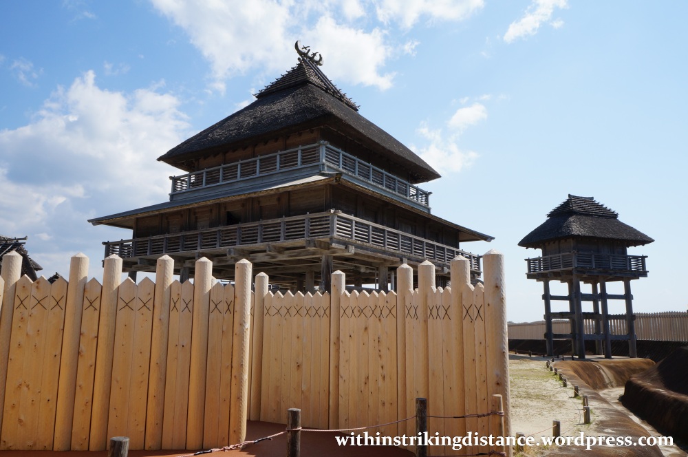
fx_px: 515
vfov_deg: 47.8
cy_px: 228
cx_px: 344
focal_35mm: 27
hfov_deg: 67.4
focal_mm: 18
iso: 200
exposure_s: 1/250
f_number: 13
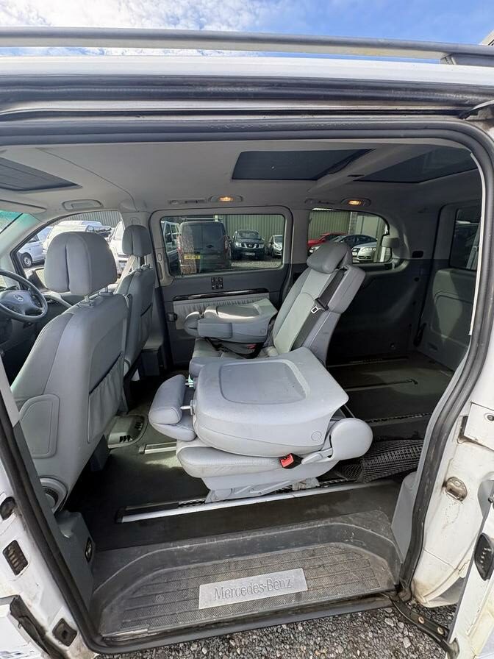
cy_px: 330
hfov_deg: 85.7
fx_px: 266
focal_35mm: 14
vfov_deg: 102.1
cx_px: 247
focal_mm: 2.22
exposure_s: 1/175
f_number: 2.2
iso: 64
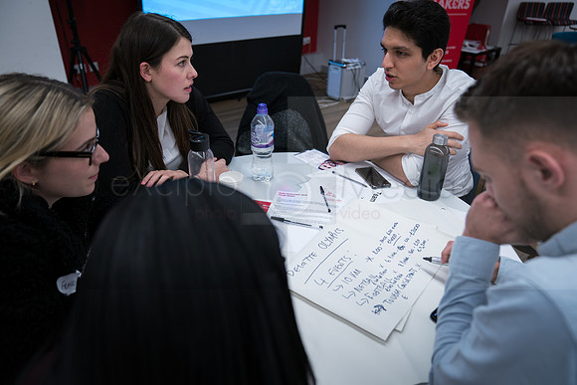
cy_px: 192
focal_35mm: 24
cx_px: 288
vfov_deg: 53.2
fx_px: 385
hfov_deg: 73.7
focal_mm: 24
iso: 400
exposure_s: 1/60
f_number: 2.8
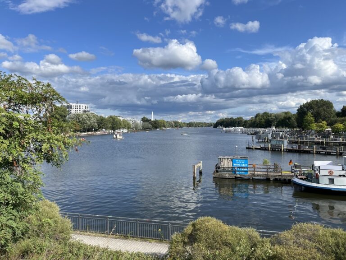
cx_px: 173
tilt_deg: -0.6
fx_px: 260
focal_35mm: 26
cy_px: 130
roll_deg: +0.4
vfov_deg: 53.1
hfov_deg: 67.3
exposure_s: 1/4016
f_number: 1.6
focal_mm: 5.1
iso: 50
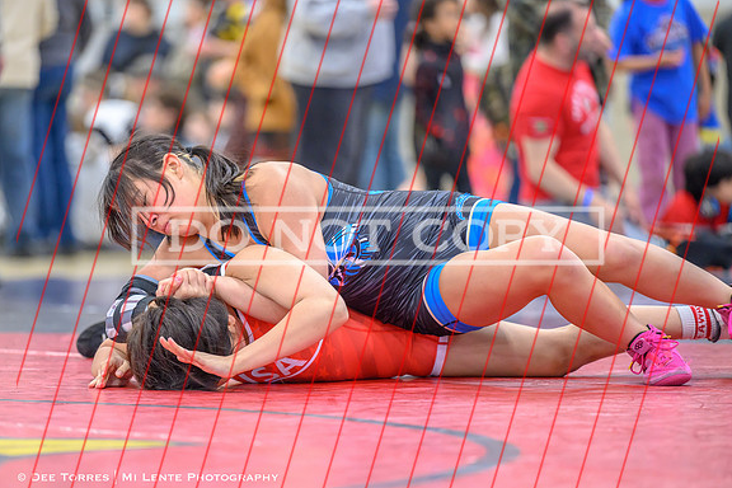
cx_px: 315
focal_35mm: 213
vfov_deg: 6.4
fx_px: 4331
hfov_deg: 9.7
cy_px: 280
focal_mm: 185
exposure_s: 1/640
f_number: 2.8
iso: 3200
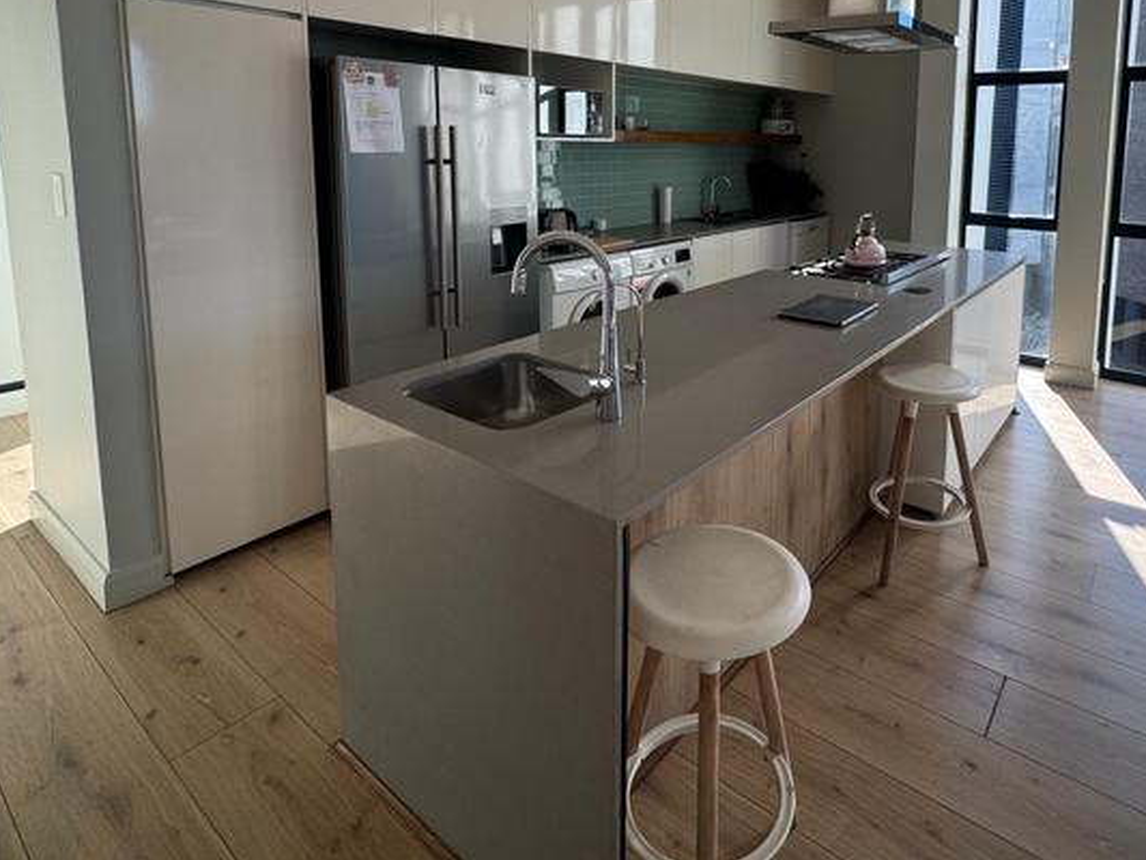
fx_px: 695
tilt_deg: -6.8
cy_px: 219
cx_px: 716
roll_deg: -1.1
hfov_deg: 77.6
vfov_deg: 60.2
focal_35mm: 21
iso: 40
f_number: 2.2
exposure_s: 1/208
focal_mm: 2.22
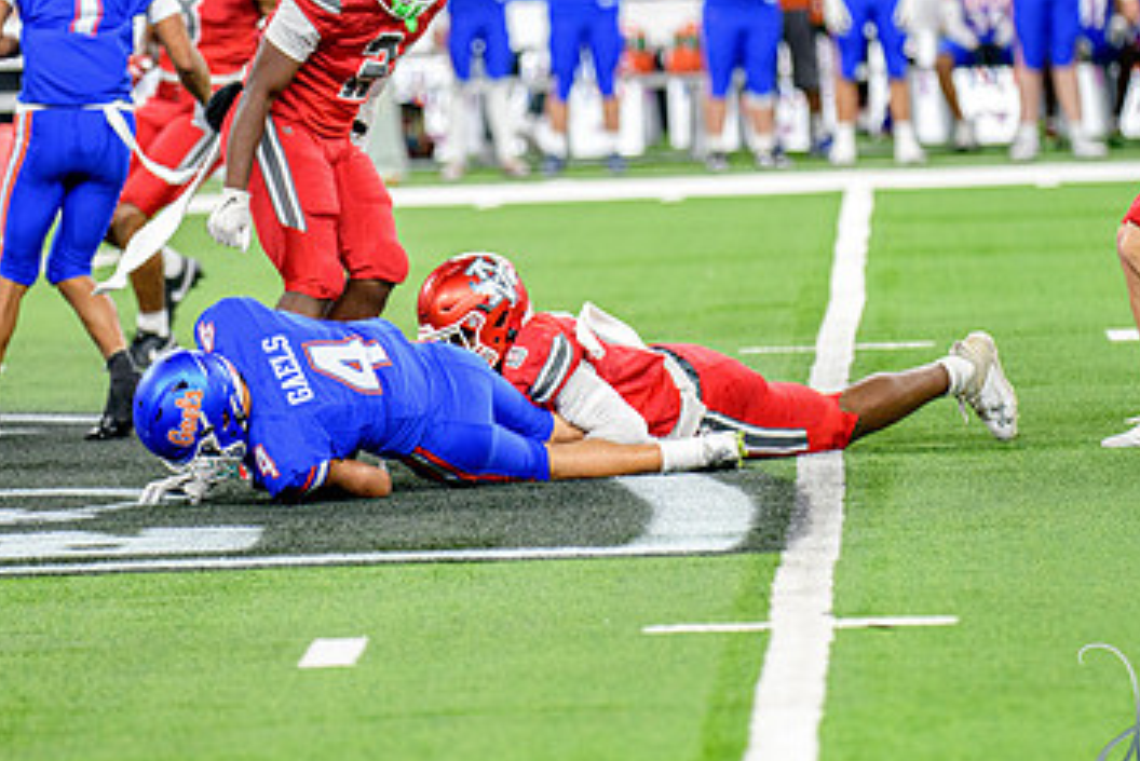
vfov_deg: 4.3
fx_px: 10169
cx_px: 486
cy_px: 254
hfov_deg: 6.4
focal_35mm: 321
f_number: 2.8
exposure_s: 1/400
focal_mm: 195
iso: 1250
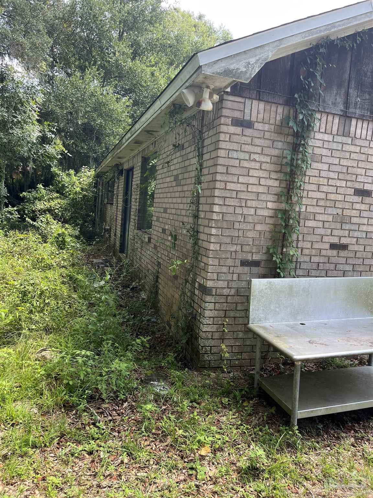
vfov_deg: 67.3
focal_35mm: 26
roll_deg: -3.0
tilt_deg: -4.7
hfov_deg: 53.1
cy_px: 249
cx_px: 186
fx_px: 374
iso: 40
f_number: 1.6
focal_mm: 5.1
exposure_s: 1/185
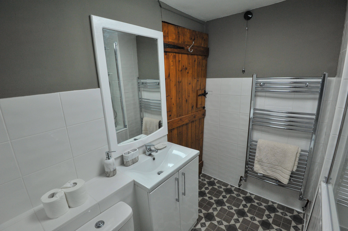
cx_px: 174
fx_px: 155
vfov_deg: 73.7
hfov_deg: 96.8
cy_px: 116
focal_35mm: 16
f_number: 7.1
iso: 1600
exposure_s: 1/200
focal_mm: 16
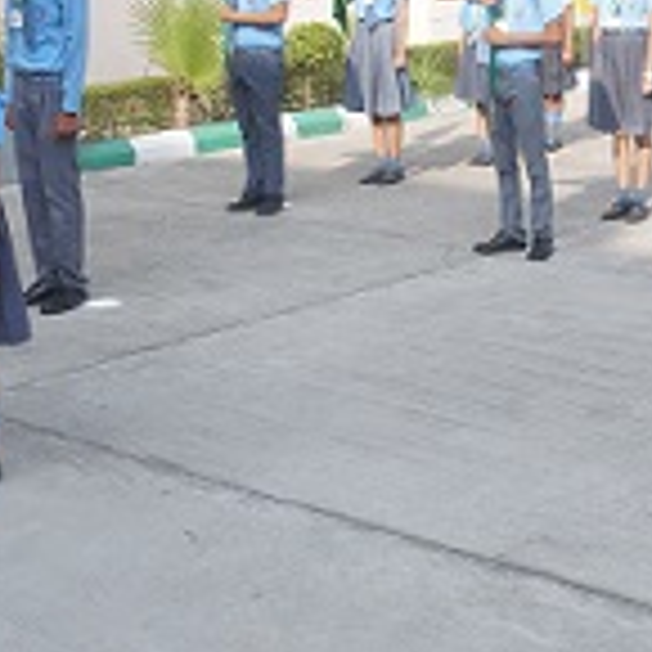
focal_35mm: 77
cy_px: 112
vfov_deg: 22.1
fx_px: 1641
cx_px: 555
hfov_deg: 22.1
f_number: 14
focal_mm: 20
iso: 400
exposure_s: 1/125
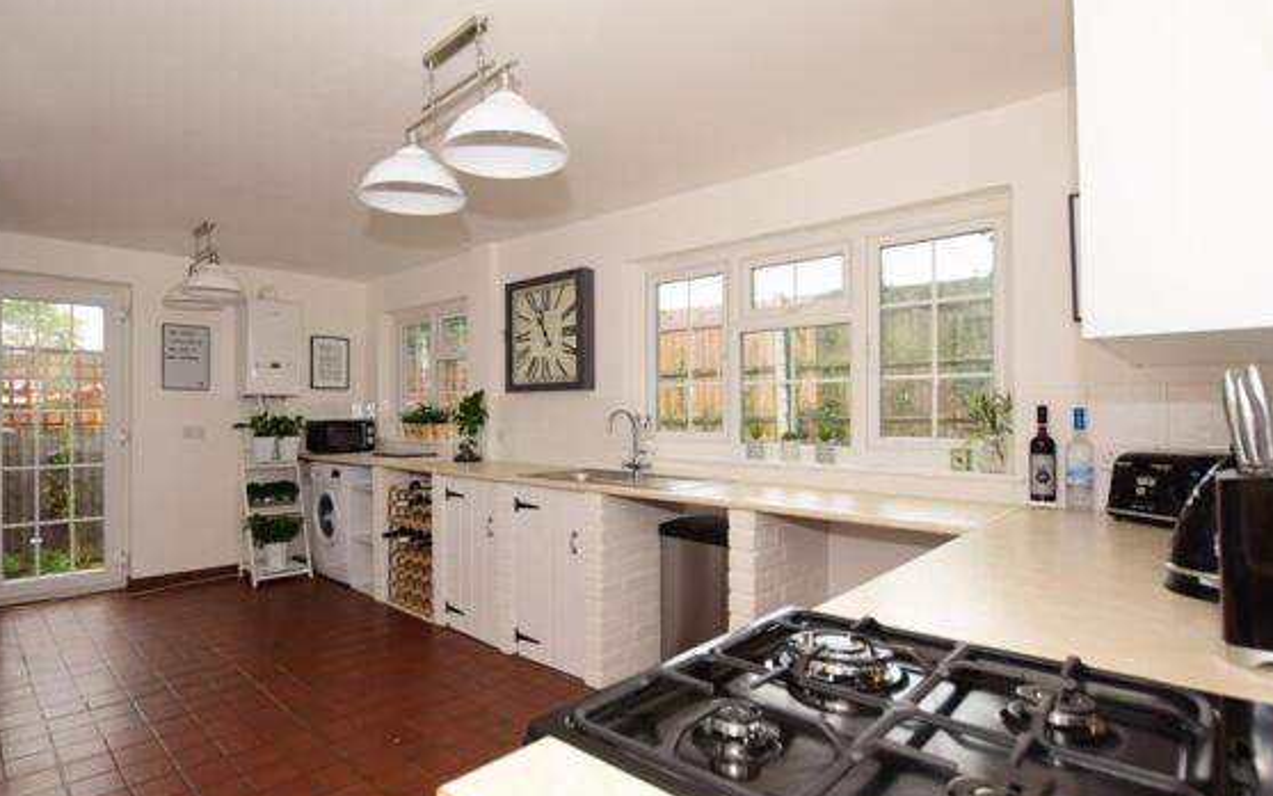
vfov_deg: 65.0
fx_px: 624
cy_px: 406
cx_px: 549
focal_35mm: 18
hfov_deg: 90.5
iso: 200
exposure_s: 1/60
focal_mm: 10
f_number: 4.5
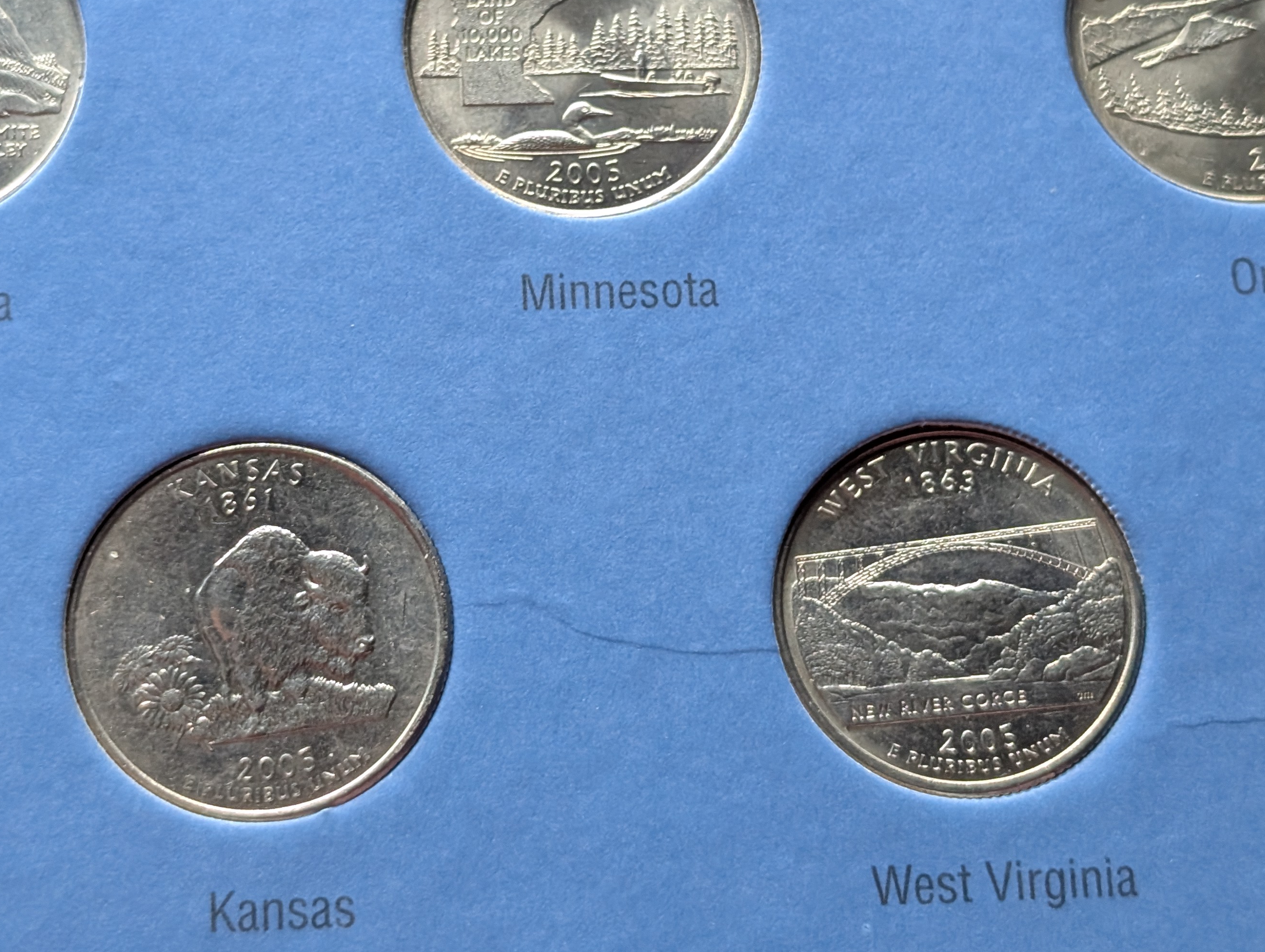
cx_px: 522
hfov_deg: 25.6
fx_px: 2781
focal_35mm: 76
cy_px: 286
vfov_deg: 19.3
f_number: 1.68
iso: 330
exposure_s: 1/250
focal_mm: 6.9
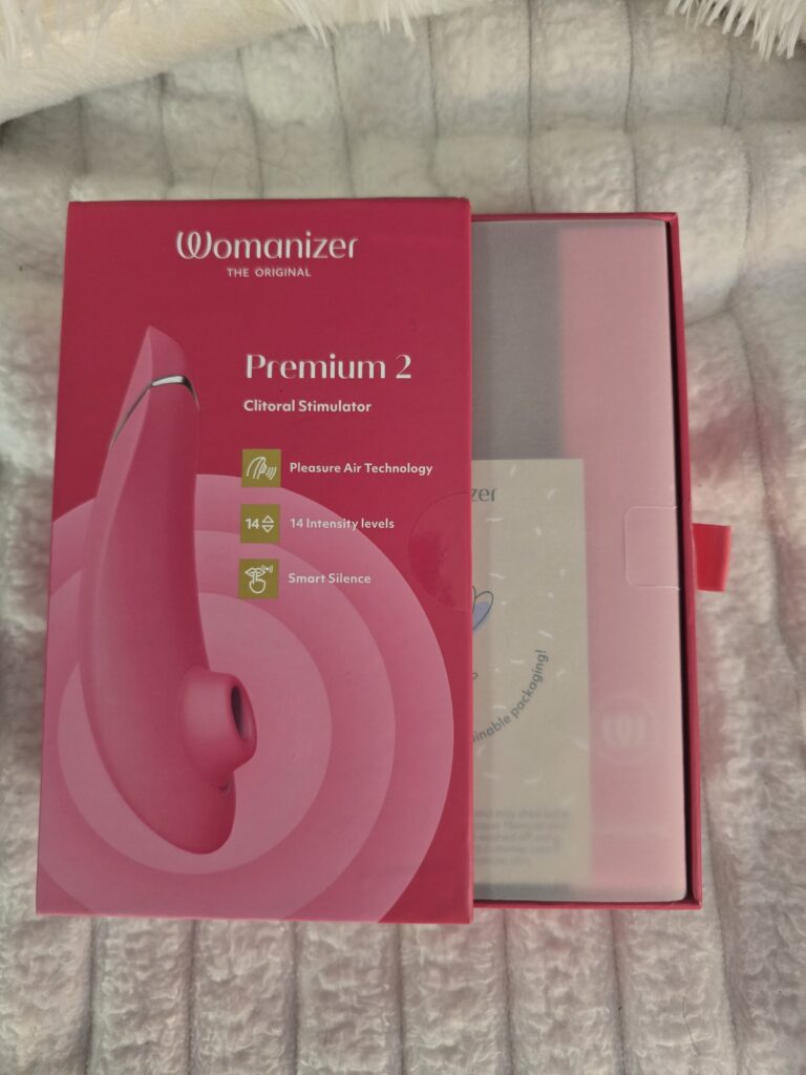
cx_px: 403
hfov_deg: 58.9
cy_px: 538
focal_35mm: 23
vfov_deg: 73.9
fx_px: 714
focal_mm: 6.3
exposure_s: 1/120
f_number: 1.7
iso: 1000
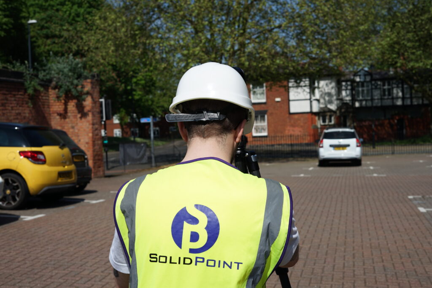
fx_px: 600
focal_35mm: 50
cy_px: 144
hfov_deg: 39.6
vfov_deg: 27.0
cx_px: 216
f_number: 7.1
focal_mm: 50
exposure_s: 1/500
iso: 100
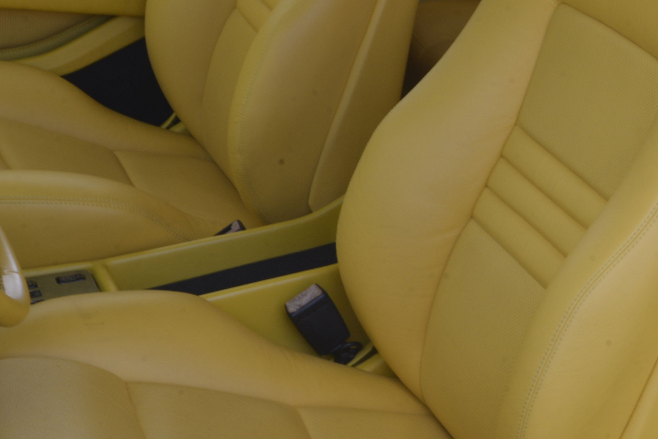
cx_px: 551
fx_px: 1938
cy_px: 232
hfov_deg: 19.0
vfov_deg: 12.9
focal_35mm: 106
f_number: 22
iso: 200
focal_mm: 42
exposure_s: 1/13
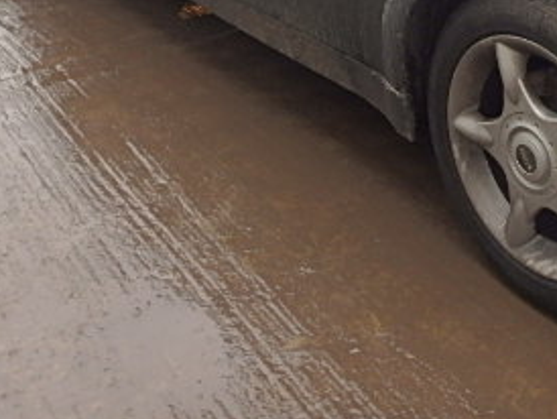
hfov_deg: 35.6
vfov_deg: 26.8
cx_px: 543
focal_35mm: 49
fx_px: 789
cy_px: -67
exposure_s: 1/40
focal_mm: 3.7
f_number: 3.5
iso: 200
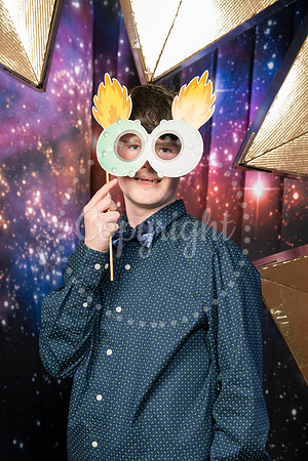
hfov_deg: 20.6
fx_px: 847
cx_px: 154
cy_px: 230
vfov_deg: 30.5
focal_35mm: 66
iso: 320
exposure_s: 1/125
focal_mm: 66
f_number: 8
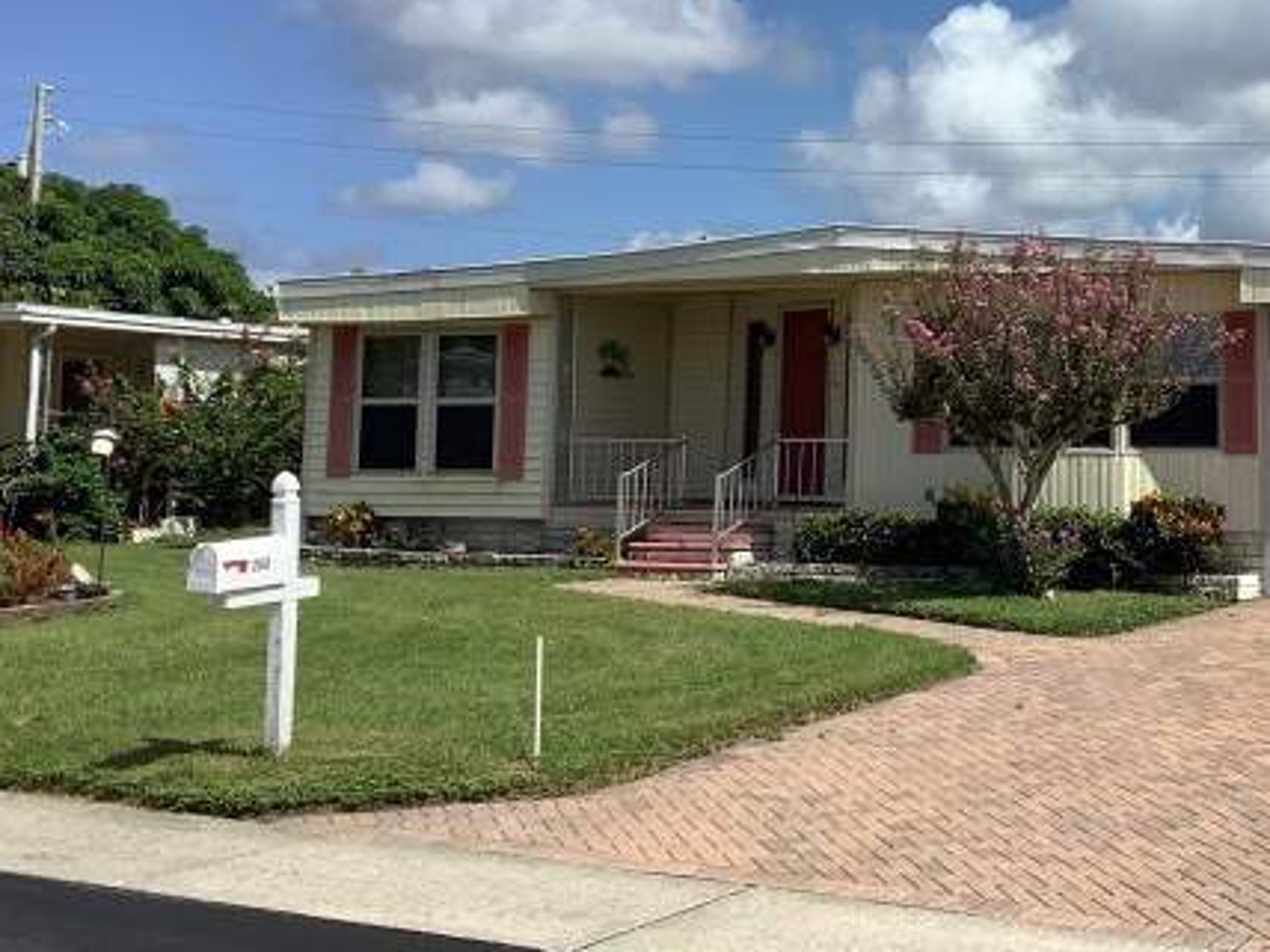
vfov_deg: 24.9
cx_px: 1110
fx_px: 2128
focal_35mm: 58
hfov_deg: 31.8
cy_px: 205
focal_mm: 3.3
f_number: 2.4
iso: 25
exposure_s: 1/2331
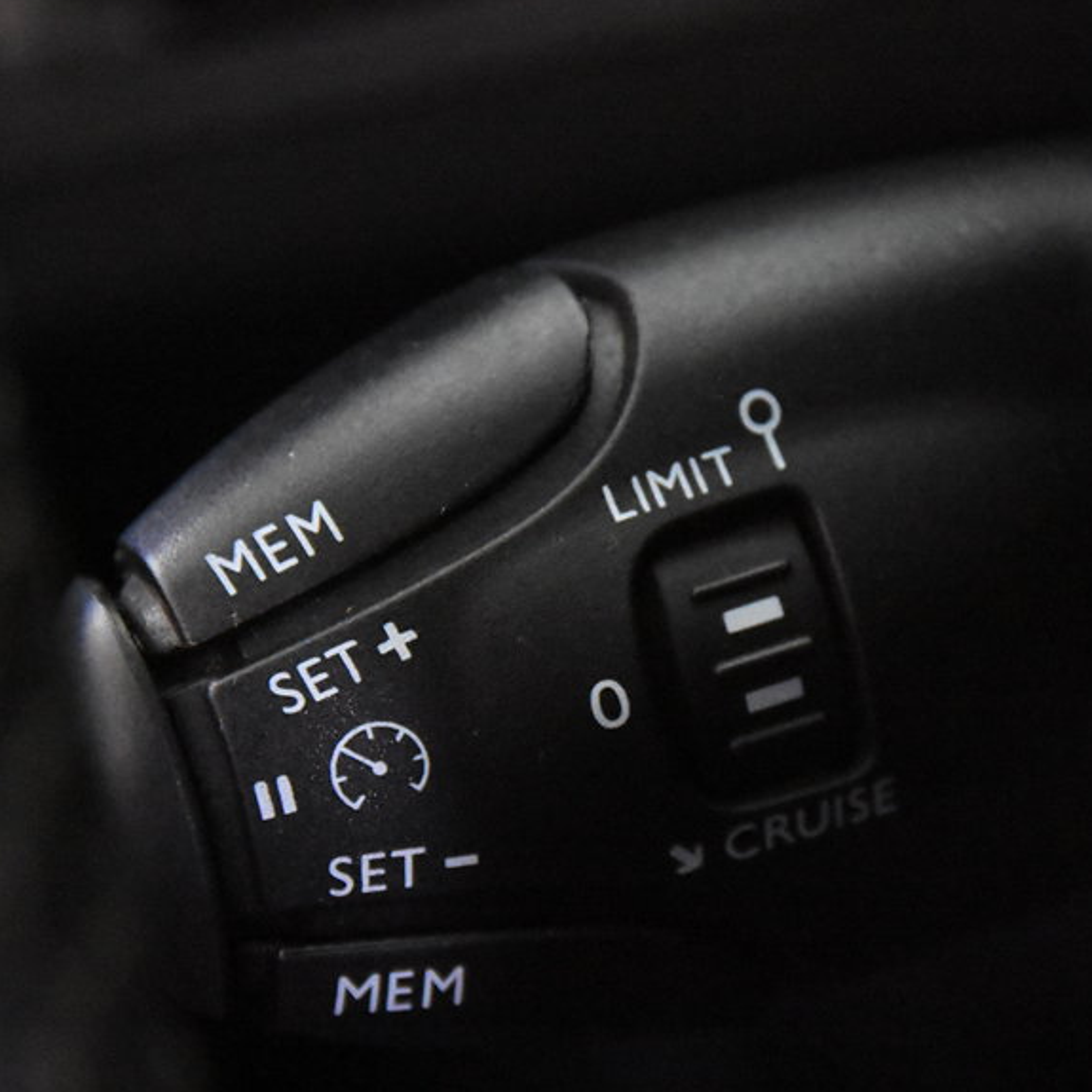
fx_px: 5675
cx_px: 724
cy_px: 588
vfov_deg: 11.0
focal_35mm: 159
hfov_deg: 11.0
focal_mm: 70
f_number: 4
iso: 12800
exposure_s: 1/60
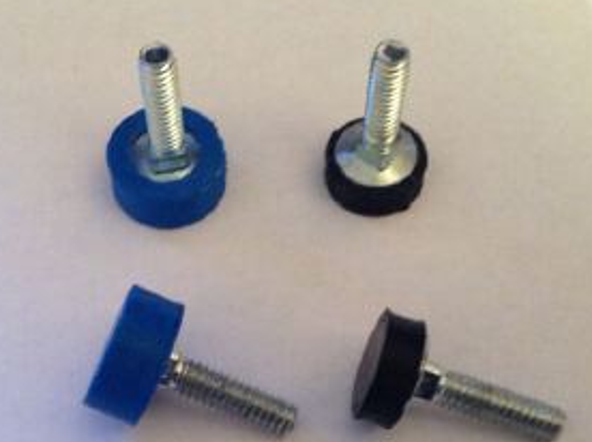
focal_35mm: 68
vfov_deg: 21.2
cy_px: 373
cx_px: 251
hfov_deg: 28.6
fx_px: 1161
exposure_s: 1/15
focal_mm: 4.28
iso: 320
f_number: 2.4
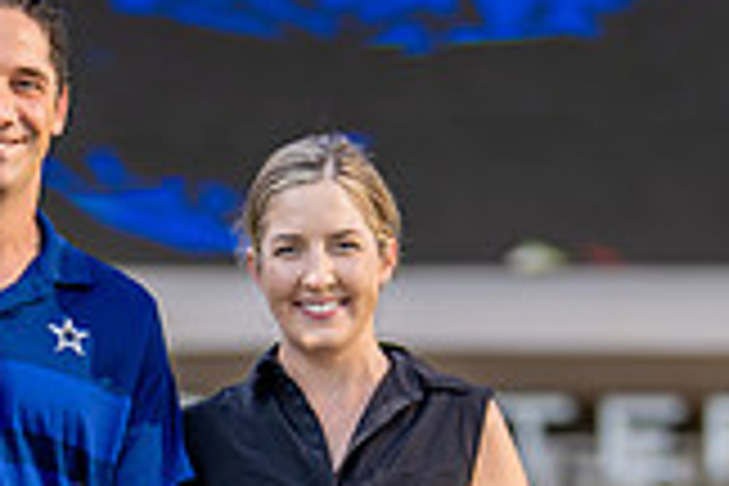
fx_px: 4718
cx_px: 211
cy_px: 762
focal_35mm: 233
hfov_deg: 8.8
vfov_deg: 5.8
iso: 125
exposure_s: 1/4000
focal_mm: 50
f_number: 1.2
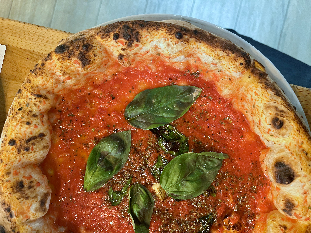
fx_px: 234
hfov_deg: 67.3
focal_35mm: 26
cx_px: 156
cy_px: 116
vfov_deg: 53.1
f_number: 1.5
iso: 400
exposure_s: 1/50
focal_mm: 5.7
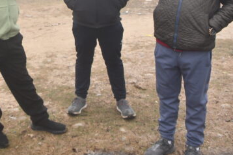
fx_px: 375
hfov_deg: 32.5
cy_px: 16
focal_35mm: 58
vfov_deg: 22.8
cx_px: 16
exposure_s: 1/250
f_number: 3.5
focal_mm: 18
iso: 500
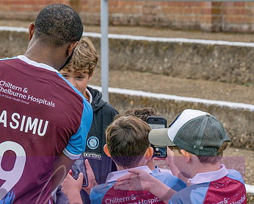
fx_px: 1910
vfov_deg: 6.1
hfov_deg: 7.6
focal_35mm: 254
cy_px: 196
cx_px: 88
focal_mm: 70
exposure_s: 1/1250
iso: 400
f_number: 4
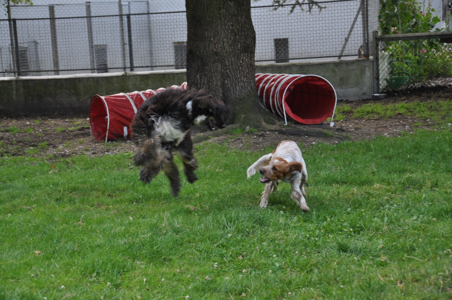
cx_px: 226
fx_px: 1223
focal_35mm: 98
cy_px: 150
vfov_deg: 14.0
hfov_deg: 20.9
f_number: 5.6
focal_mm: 65
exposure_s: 1/125
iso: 360
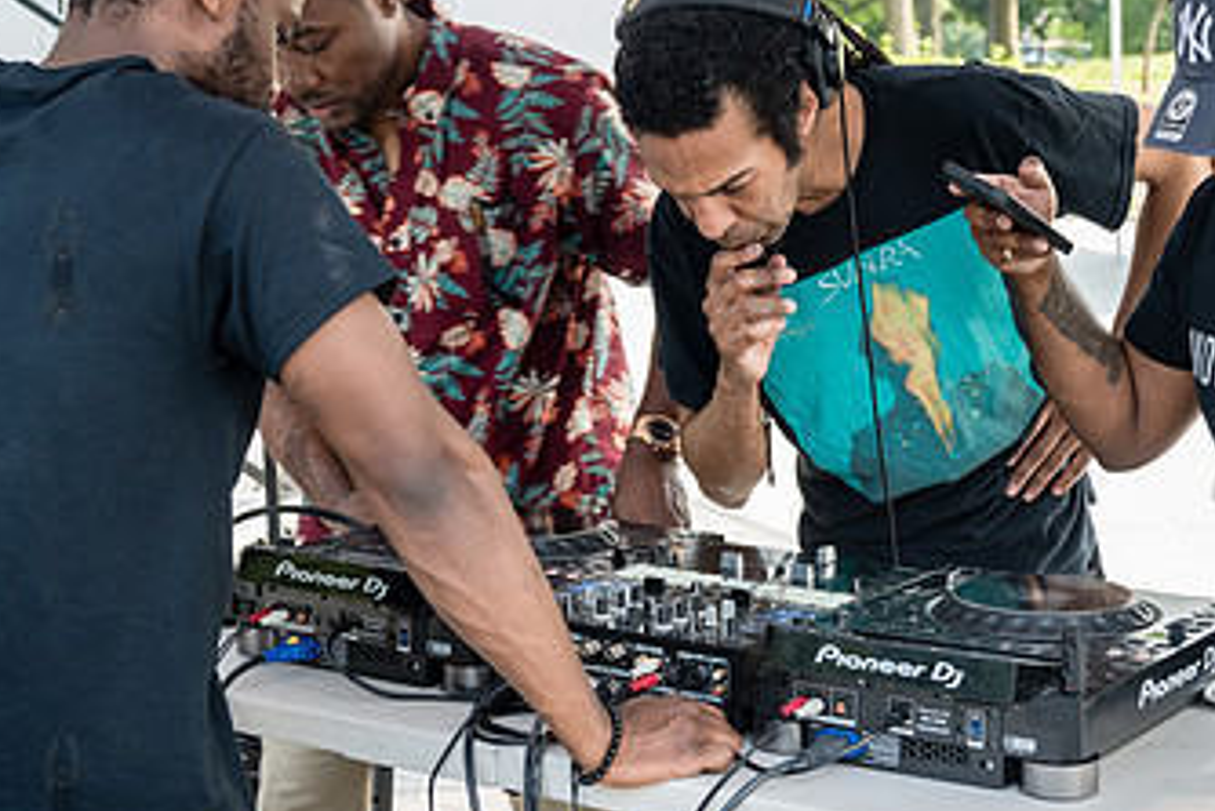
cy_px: 260
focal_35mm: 73
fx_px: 2465
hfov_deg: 27.6
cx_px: 764
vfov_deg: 18.6
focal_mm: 42
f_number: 4.5
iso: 200
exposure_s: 1/125
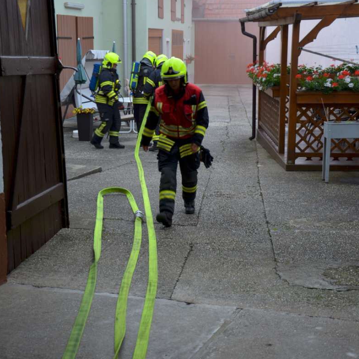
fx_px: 774
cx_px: 179
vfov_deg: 26.1
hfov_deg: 26.1
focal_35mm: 66
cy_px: 195
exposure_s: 1/60
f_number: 4.2
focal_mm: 34
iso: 500
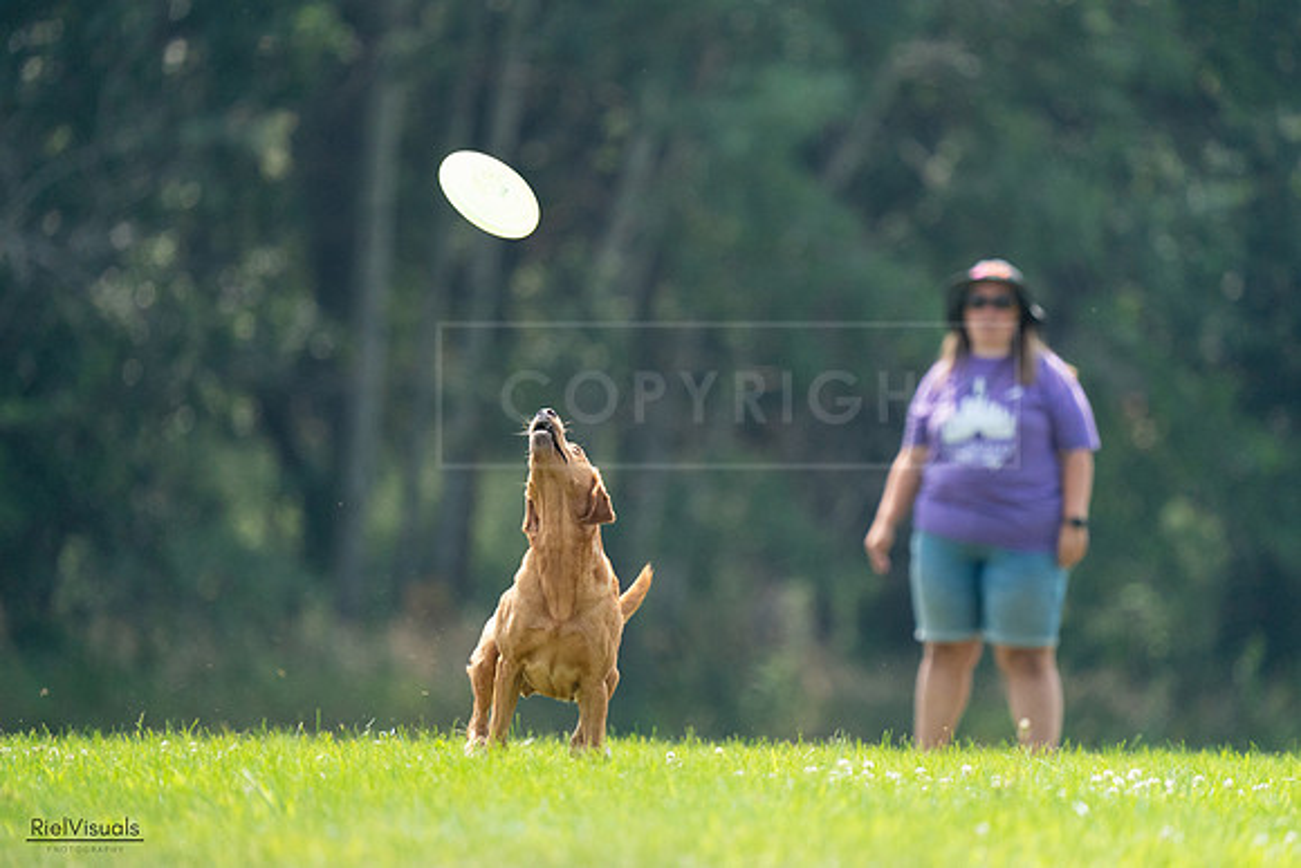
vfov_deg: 2.7
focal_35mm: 506
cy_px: 434
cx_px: 650
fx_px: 18290
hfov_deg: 4.1
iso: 3200
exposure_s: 1/4000
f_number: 6.3
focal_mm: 506
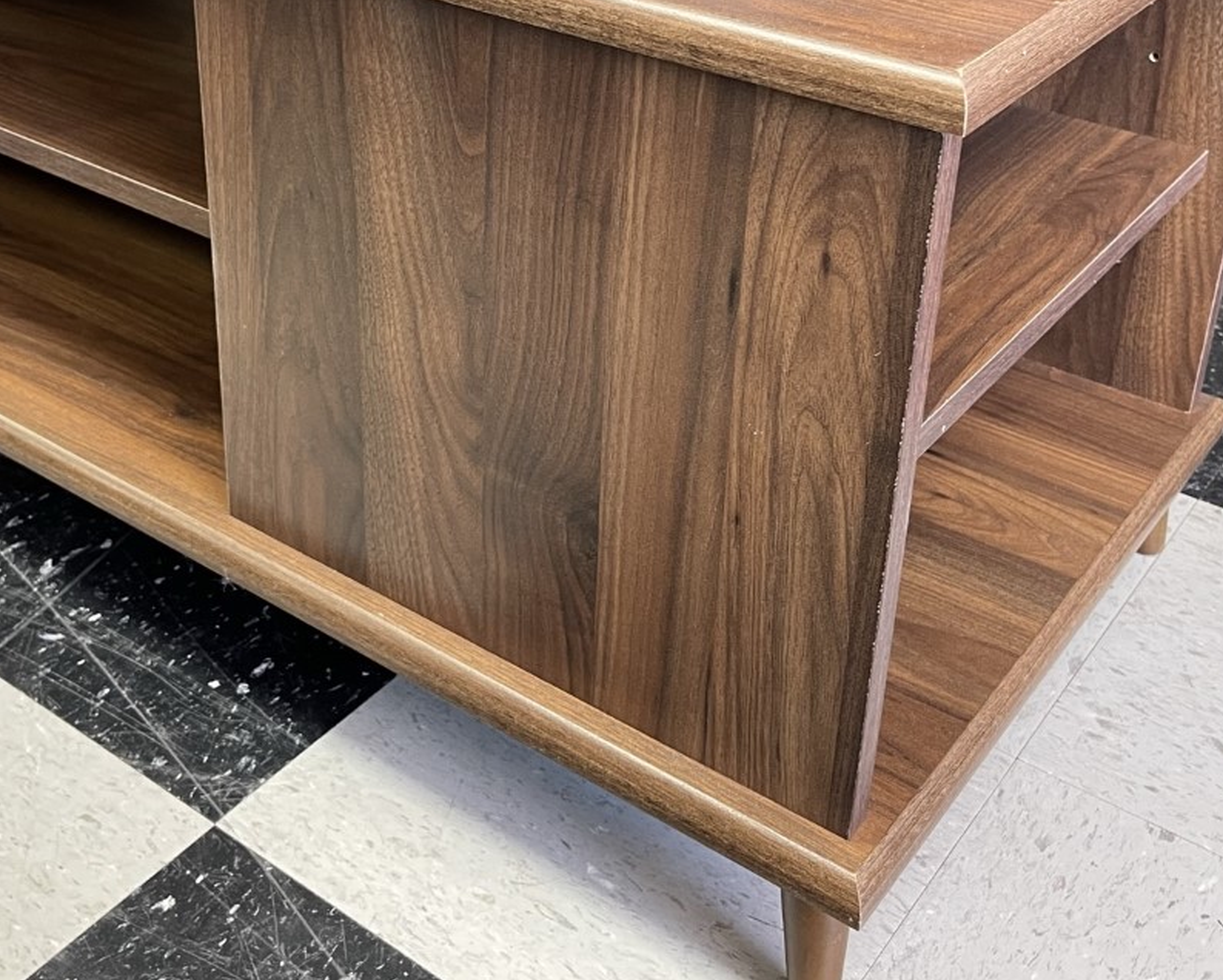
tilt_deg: -25.9
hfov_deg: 40.1
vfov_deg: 31.9
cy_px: 200
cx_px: 481
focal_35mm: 46
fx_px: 1666
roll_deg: -0.9
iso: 160
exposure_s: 1/60
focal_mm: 5.1
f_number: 1.6
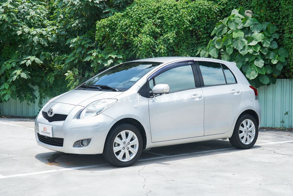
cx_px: 146
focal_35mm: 53
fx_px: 431
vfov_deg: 25.5
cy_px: 98
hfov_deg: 37.5
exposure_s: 1/160
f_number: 8
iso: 100
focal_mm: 52
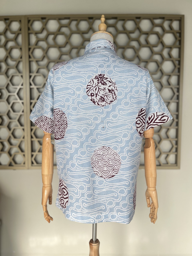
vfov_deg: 67.3
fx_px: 192
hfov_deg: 53.1
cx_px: 96
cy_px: 128
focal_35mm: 26
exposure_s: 1/532
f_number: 1.6
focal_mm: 5.1
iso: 50
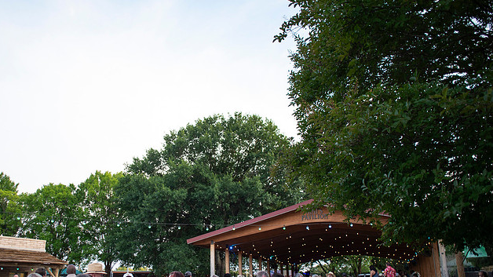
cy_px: 184
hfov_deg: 60.4
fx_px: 418
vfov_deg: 36.3
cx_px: 192
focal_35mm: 32
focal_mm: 24
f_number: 2.8
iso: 400
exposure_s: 1/200
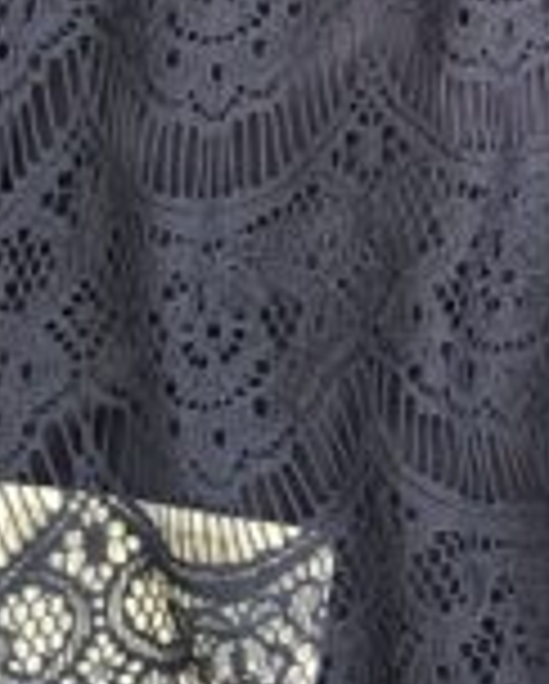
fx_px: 2392
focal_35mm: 118
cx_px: 1017
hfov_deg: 12.0
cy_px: -342
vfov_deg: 15.1
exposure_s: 1/50
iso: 200
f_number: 1.8
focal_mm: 5.54
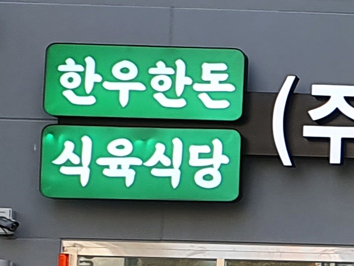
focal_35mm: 173
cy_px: 312
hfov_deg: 9.6
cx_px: 955
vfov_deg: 8.5
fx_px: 1768
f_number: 2.4
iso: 50
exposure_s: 1/185
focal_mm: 4.32
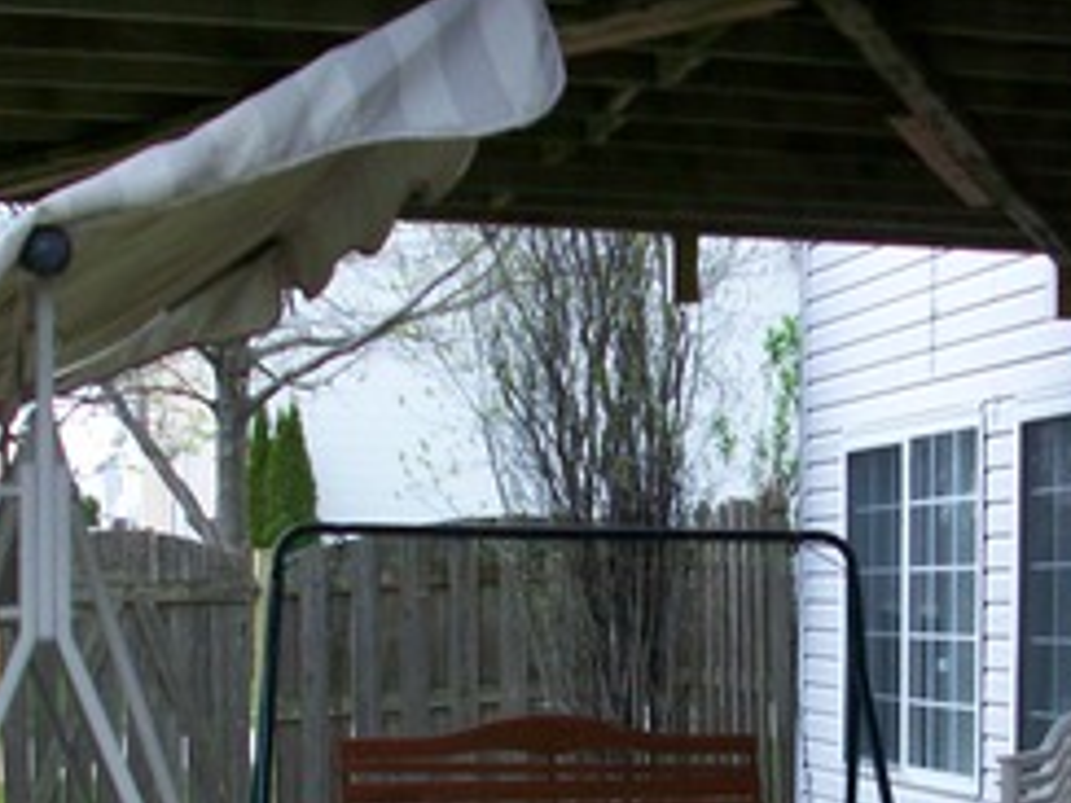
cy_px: 948
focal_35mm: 84
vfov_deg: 16.9
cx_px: 715
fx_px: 2599
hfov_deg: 23.2
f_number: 2.8
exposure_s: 1/320
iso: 64
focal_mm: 5.7
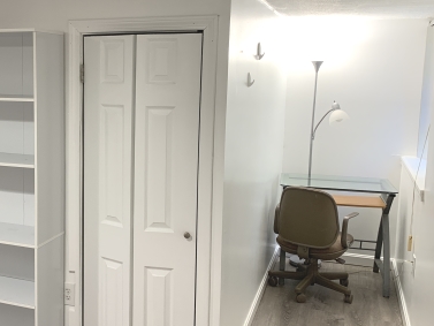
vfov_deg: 36.8
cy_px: 147
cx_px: 92
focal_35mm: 39
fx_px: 489
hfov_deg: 45.6
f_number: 3
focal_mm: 4
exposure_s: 1/30
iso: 160
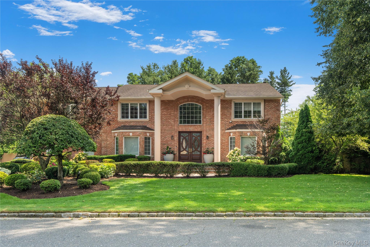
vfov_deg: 49.5
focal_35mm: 26
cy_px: 124
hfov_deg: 69.4
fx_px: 267
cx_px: 185
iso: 100
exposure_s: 1/90
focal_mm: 26
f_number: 9.5
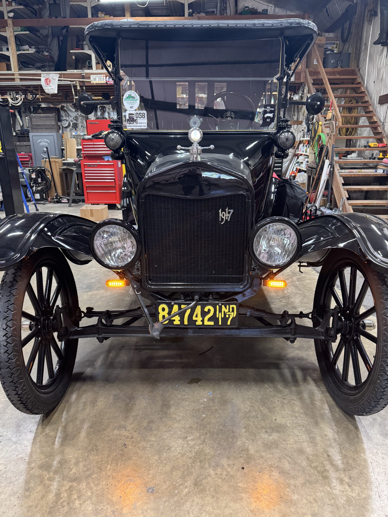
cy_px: 258
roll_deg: +1.0
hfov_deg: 56.8
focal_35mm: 24
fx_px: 359
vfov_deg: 71.6
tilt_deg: -17.1
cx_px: 194
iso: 400
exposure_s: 1/60
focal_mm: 6.76
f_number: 1.78
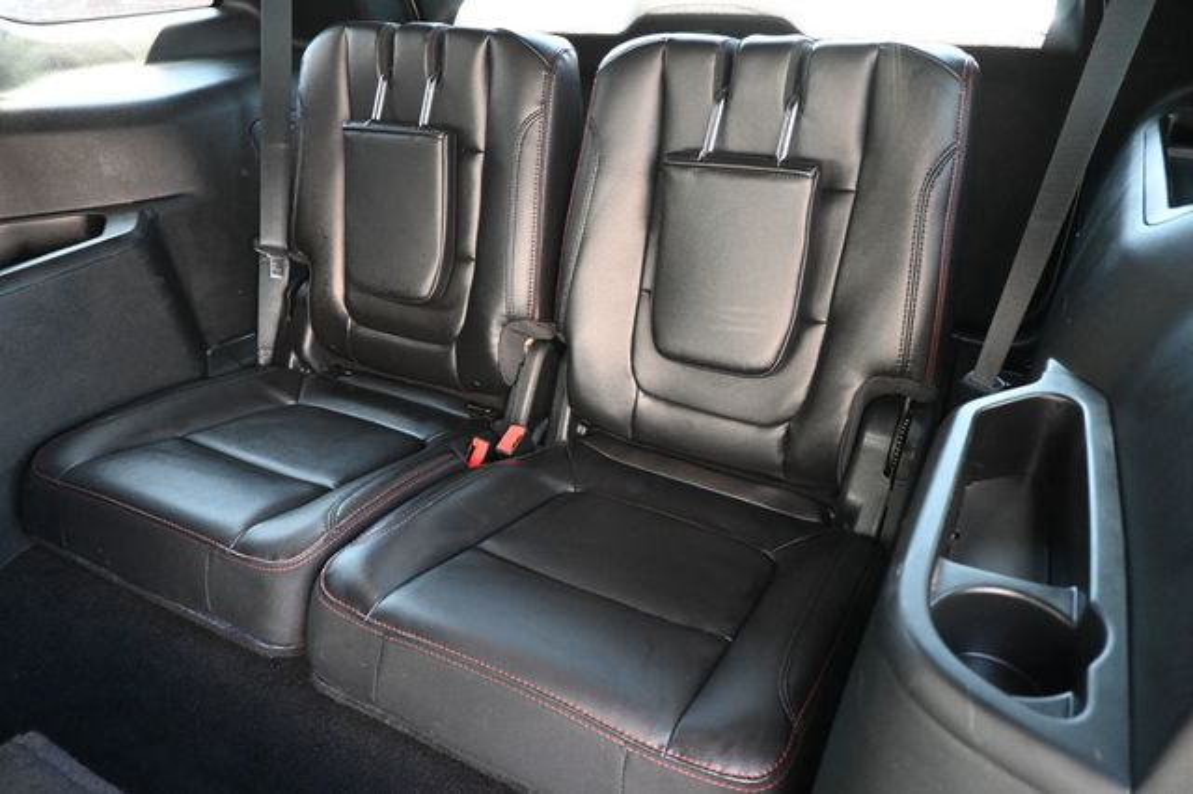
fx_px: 795
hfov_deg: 73.8
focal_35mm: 24
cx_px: 596
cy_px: 397
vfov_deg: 53.1
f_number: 3.5
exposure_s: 1/60
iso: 3200
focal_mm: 16
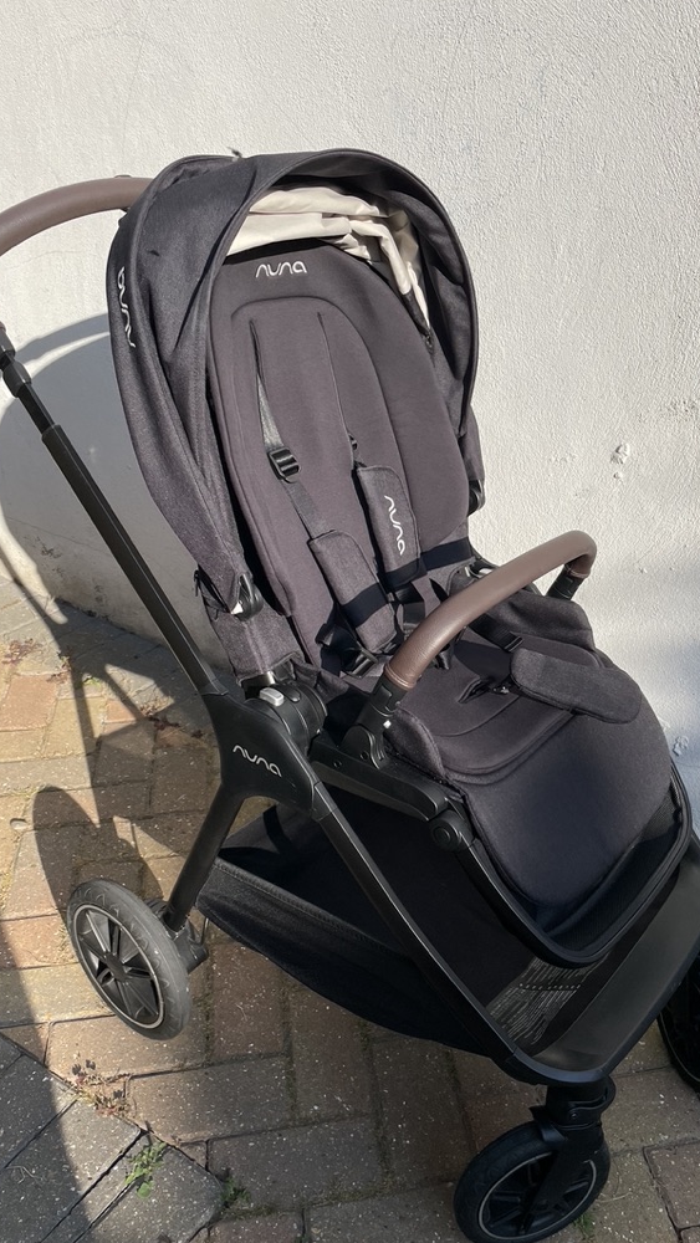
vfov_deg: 66.1
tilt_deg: -27.9
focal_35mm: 29
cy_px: 614
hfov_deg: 40.0
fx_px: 956
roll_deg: -2.5
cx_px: 419
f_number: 1.6
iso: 32
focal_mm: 4.2
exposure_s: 1/2564
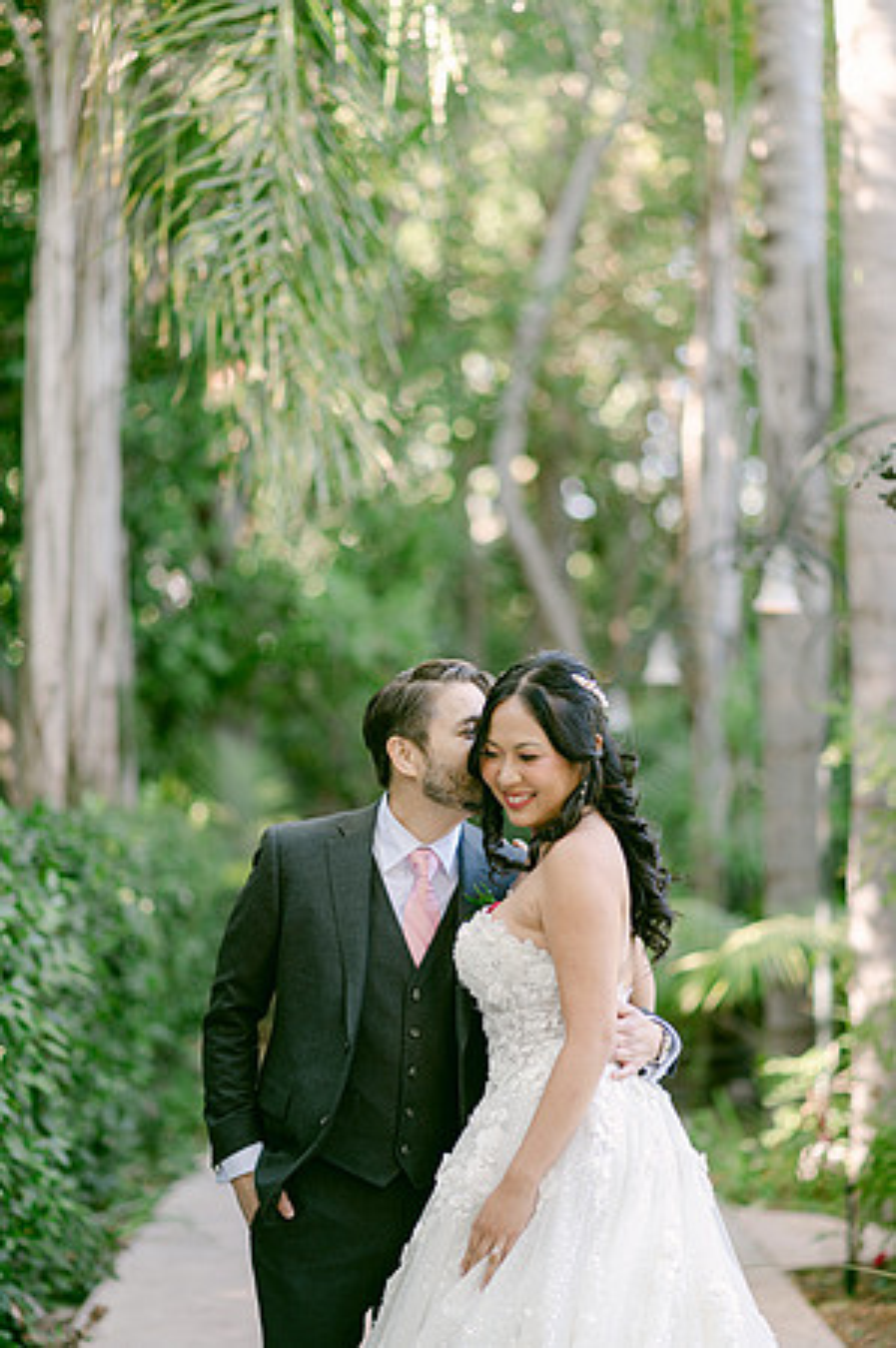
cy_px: 674
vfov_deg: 23.9
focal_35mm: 85
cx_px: 448
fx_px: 3180
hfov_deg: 16.0
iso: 180
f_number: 2
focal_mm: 85
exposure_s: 1/125
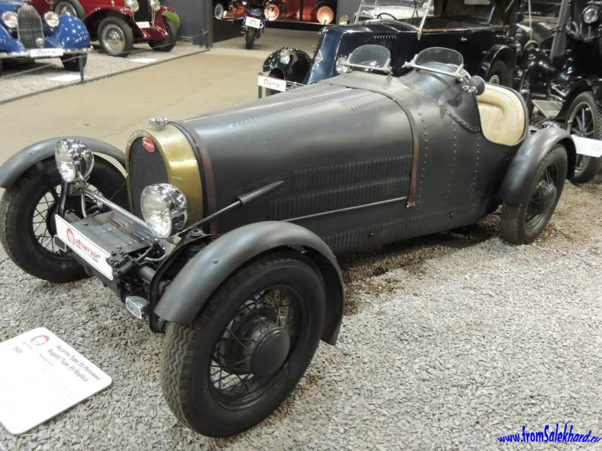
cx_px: 301
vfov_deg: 46.8
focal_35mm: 30
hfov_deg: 60.0
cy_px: 226
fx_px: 522
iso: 2000
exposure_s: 1/15
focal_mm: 5.3
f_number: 3.1
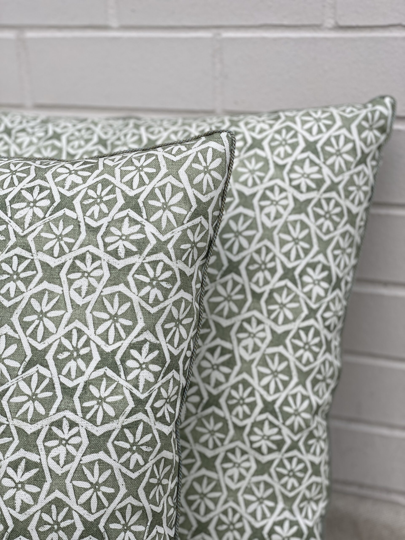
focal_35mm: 52
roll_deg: +2.9
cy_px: 270
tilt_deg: -21.4
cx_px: 202
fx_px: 811
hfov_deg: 28.0
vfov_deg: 36.8
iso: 20
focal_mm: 6
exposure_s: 1/309
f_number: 2
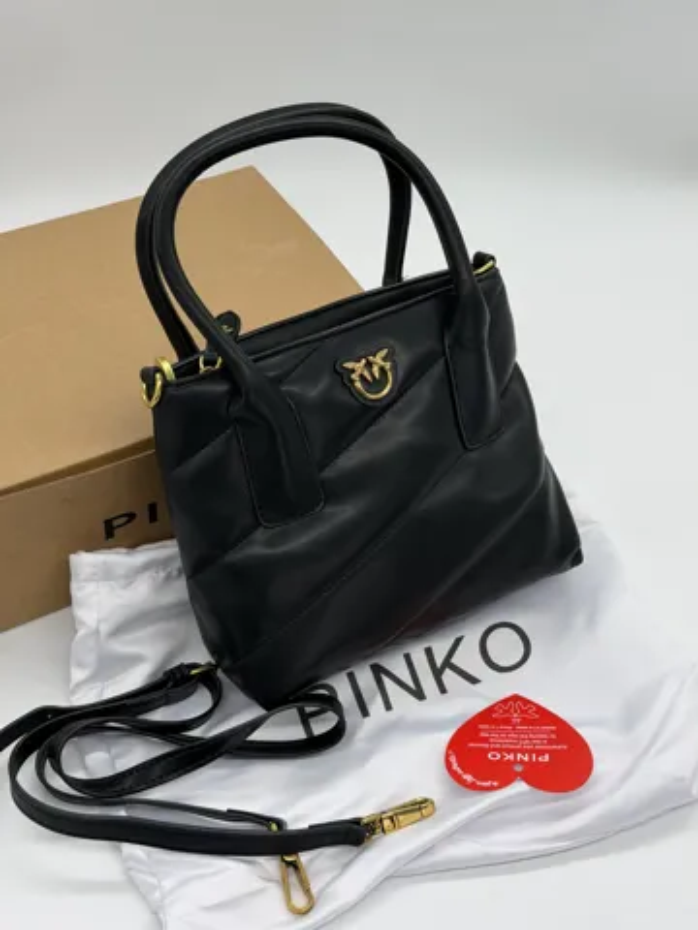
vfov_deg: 39.7
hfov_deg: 30.3
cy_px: 465
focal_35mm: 48
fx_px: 1291
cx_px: 349
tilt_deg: -45.5
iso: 64
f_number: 1.78
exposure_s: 1/506
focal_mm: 6.76
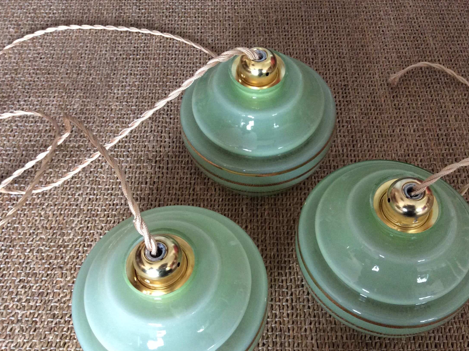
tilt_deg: -59.4
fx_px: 514
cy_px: 204
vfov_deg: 37.5
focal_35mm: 38
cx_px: 259
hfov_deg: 49.0
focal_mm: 3.3
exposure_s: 1/25
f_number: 2.4
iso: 160
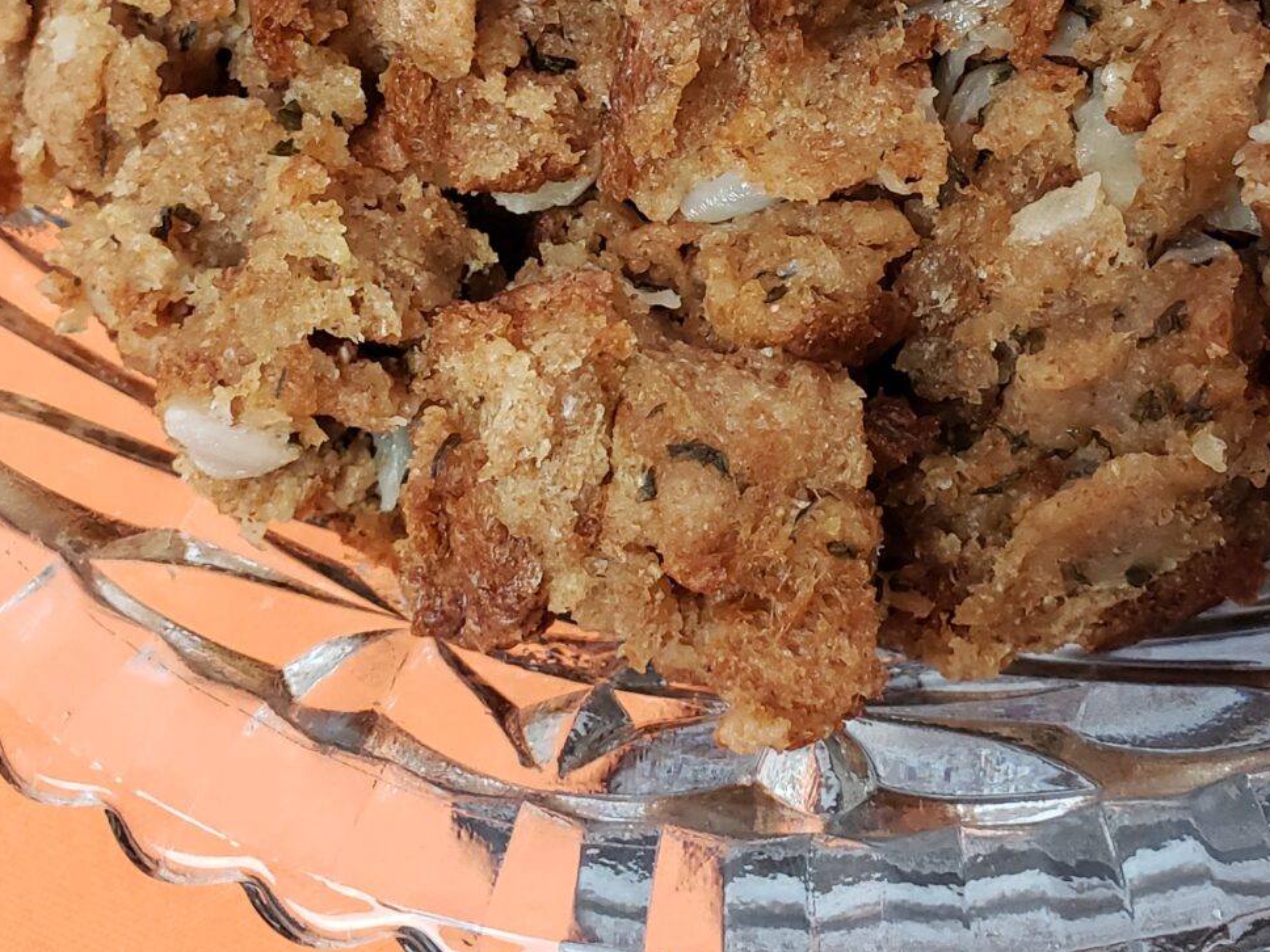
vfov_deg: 25.4
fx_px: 2018
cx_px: 825
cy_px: 24
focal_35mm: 55
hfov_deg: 34.7
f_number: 2.4
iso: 320
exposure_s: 1/60
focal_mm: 4.3
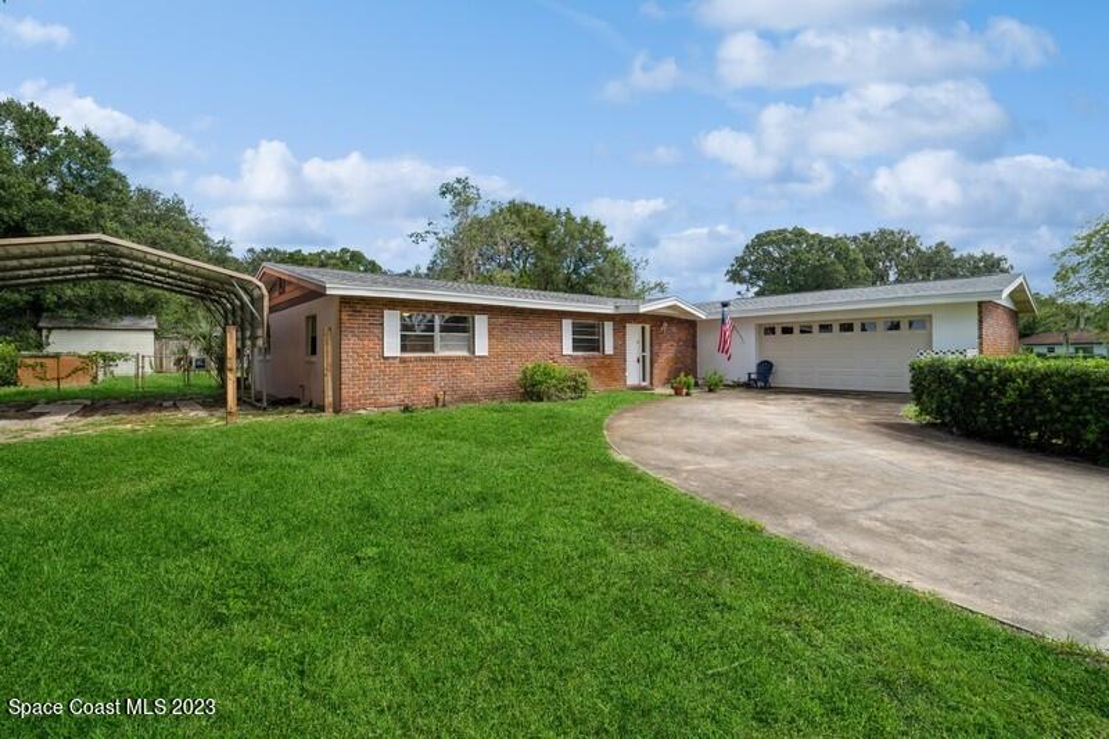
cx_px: 554
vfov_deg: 77.3
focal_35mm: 15
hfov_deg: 100.4
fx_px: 462
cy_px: 370
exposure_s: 1/250
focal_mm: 15
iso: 200
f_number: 8
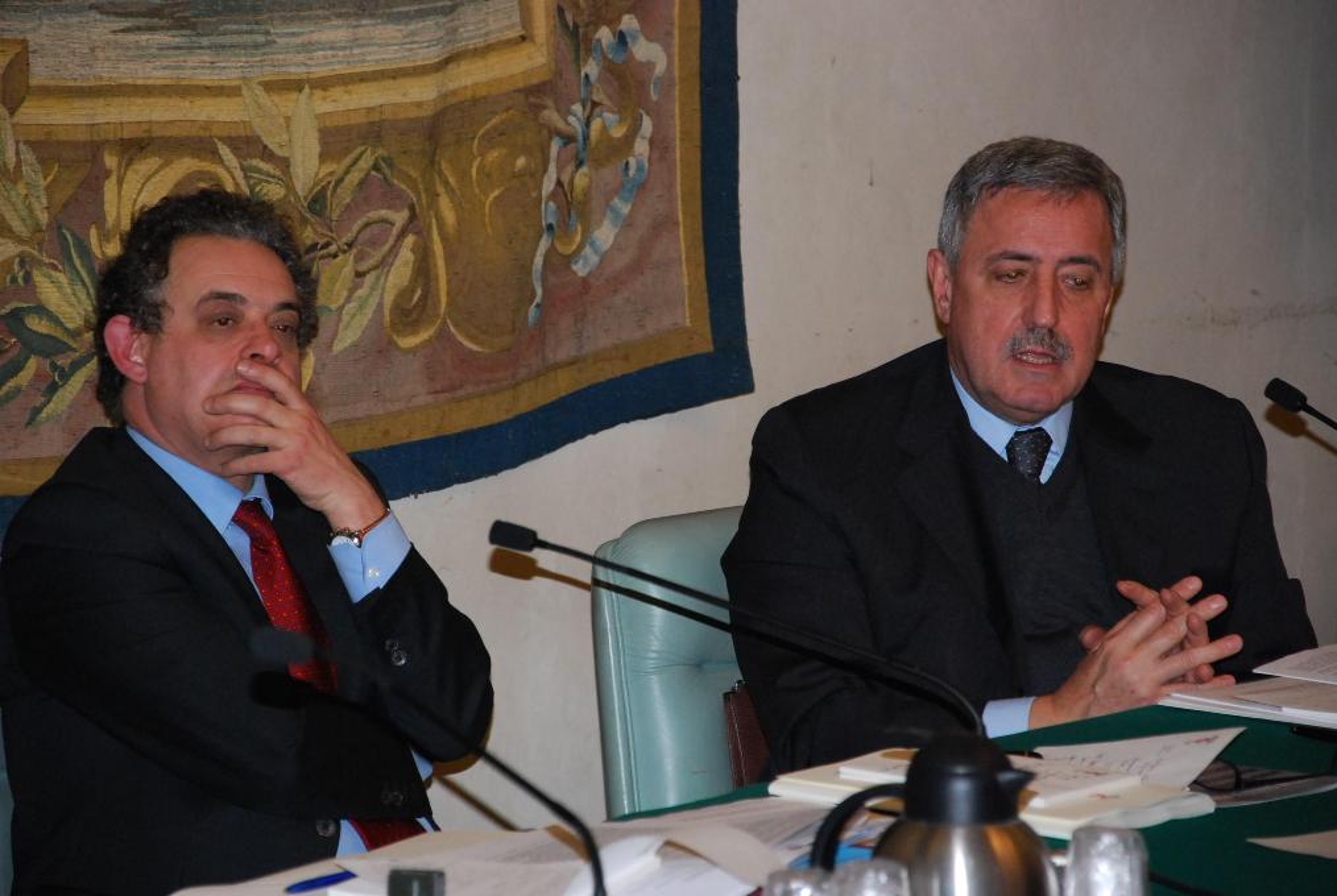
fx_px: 5860
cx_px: 668
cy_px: 448
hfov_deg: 13.0
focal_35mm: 158
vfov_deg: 8.8
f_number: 5.6
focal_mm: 105
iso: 900
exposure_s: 1/60
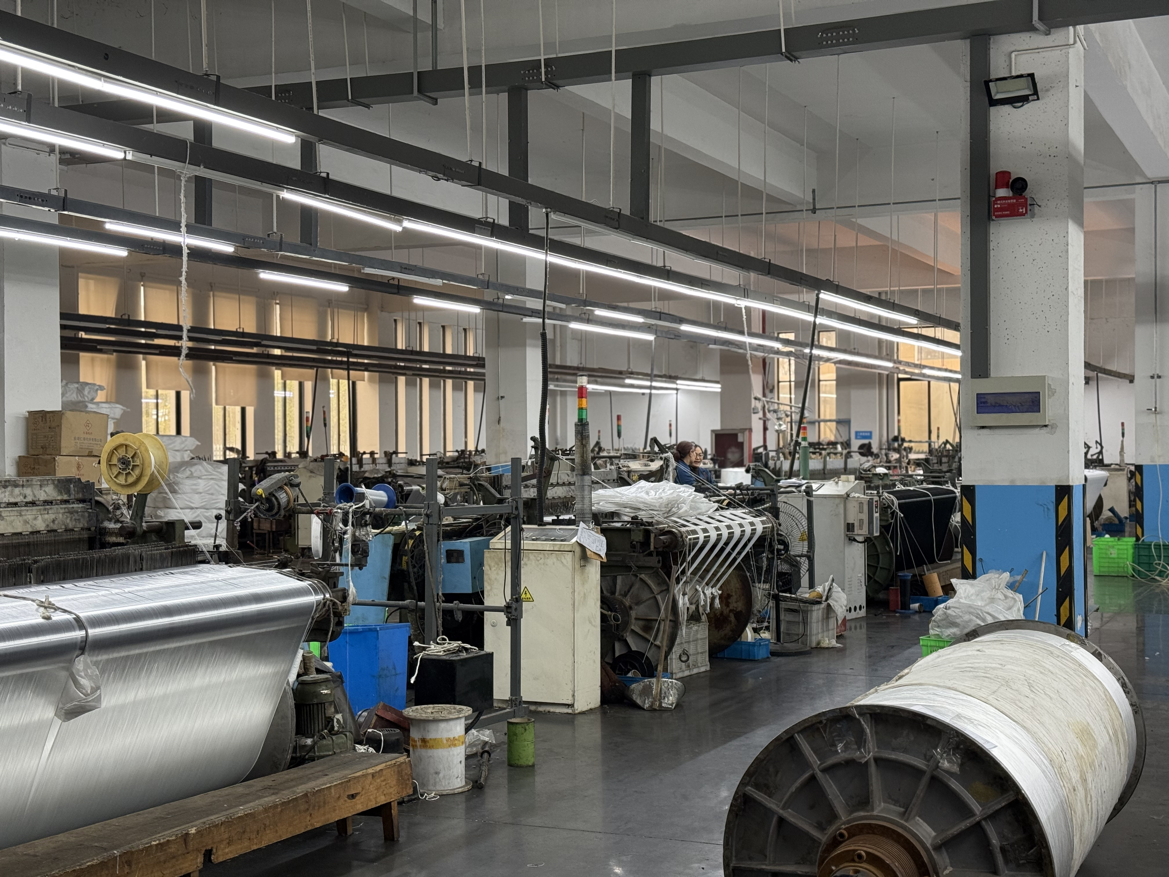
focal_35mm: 48
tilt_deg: +0.5
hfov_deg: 39.7
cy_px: 438
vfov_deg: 30.3
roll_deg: +0.0
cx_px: 584
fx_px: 1621
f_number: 1.78
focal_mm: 6.76
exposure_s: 1/60
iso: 160
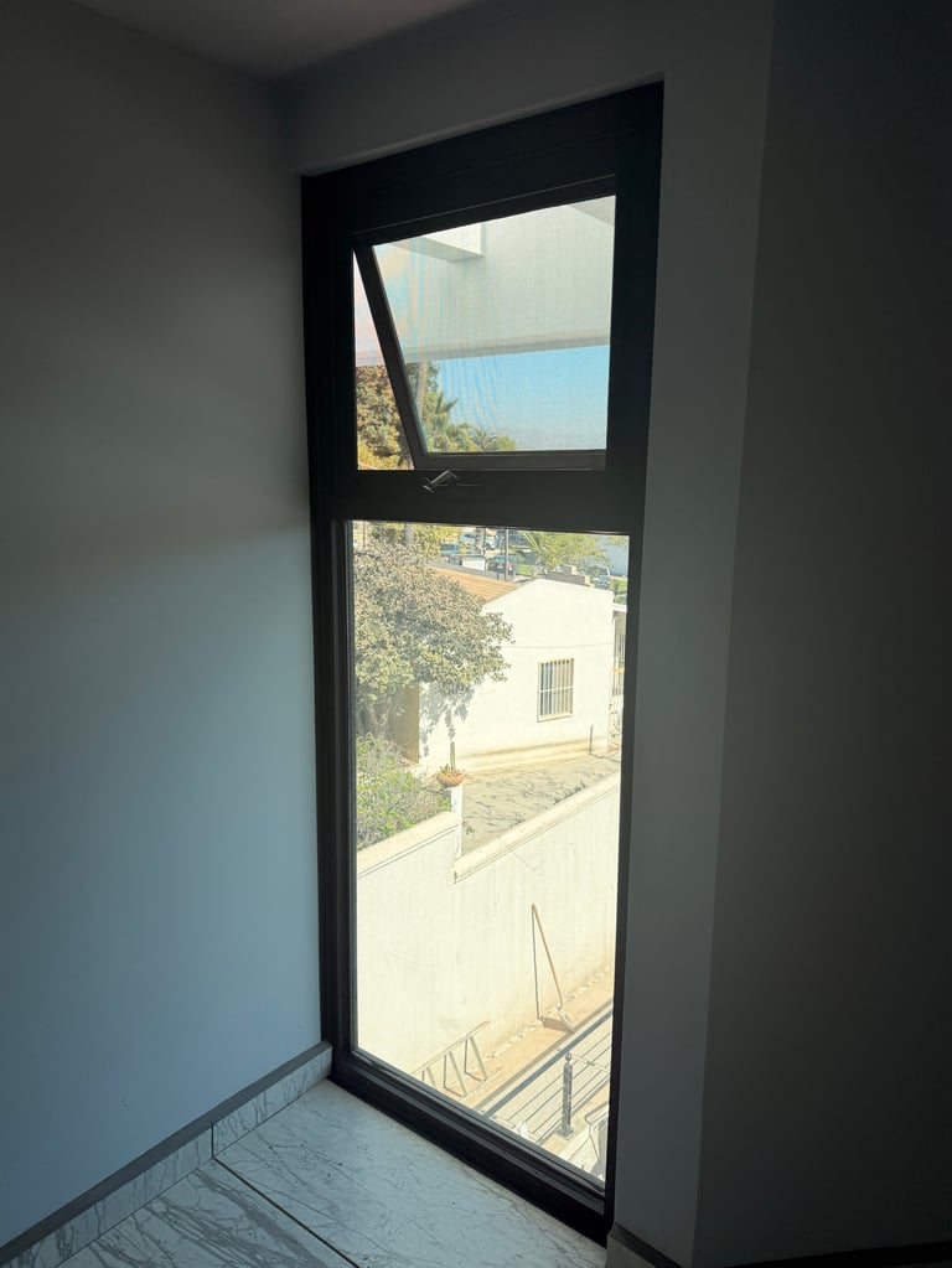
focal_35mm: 24
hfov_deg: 56.8
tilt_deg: -10.9
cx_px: 476
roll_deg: -0.7
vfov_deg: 71.6
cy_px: 634
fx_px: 880
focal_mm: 6.76
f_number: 1.78
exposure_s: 1/2232
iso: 80
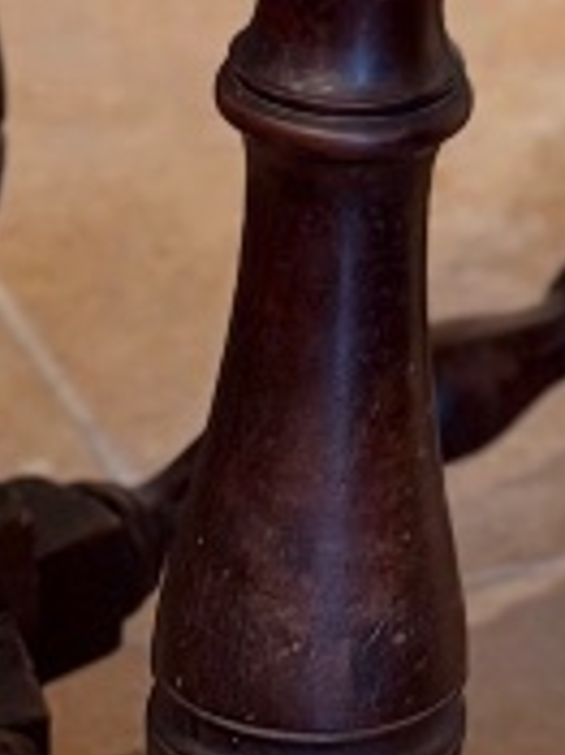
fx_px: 7190
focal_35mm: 330
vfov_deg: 5.9
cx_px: 927
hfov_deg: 4.5
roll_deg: -2.5
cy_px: -656
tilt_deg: -18.7
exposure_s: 1/50
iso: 200
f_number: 1.8
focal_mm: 6.93
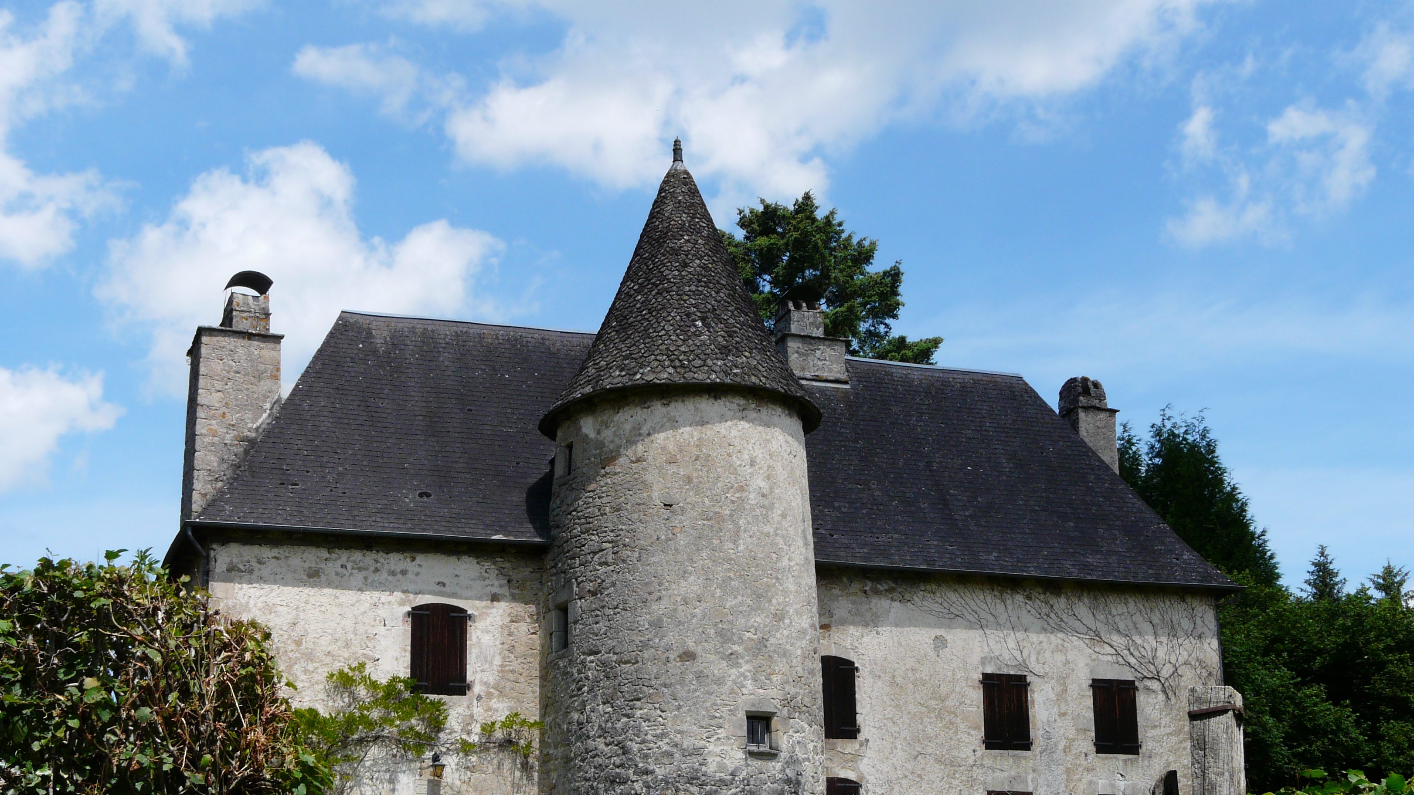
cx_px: 704
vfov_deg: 21.0
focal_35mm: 57
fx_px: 2137
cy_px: 528
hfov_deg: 36.6
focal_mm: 8.5
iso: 100
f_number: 5.6
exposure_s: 1/400
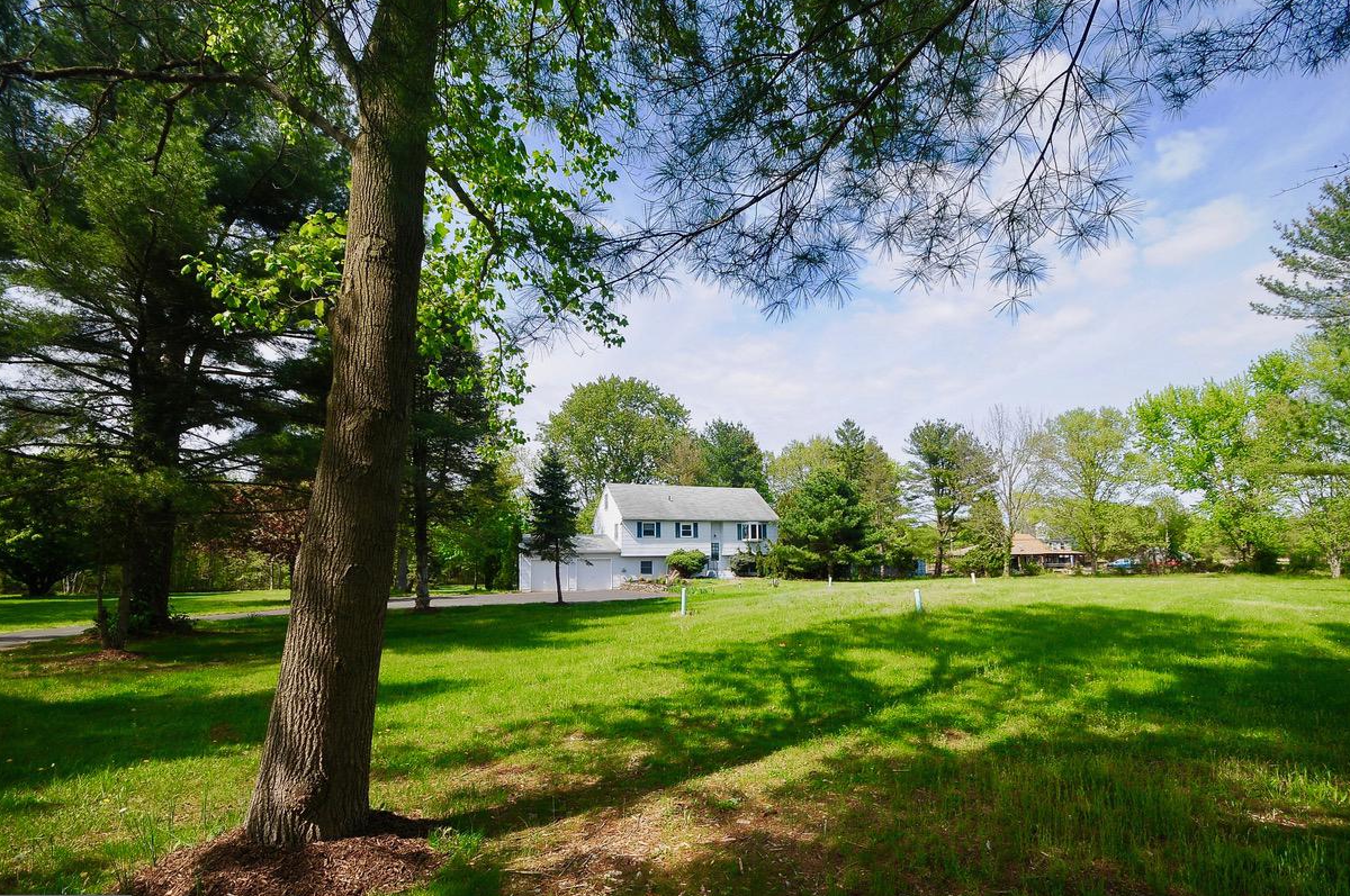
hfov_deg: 96.8
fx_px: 599
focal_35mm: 16
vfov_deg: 73.6
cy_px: 468
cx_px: 696
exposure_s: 1/250
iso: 200
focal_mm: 10
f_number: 8
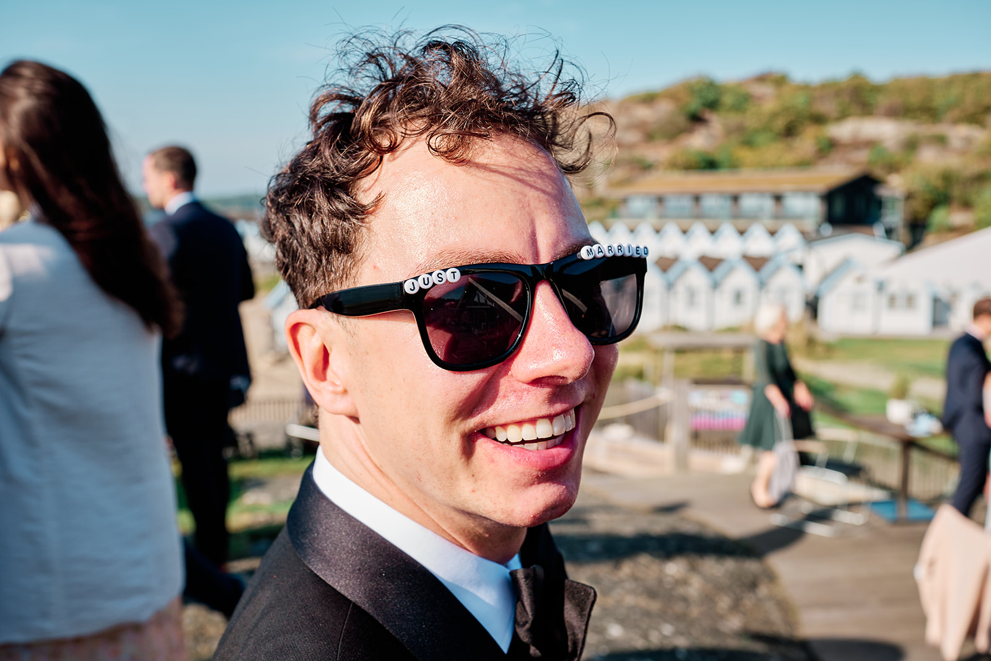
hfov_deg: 54.4
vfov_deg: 37.9
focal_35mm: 35
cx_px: 496
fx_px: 963
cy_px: 330
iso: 125
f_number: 4
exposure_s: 1/600
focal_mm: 23
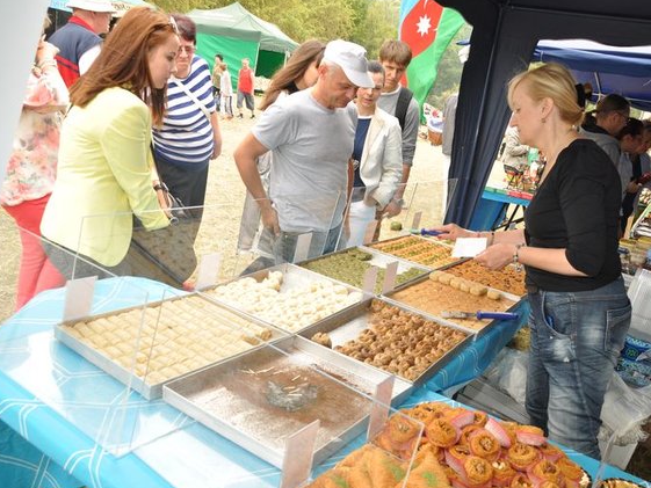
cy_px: 245
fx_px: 564
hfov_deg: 59.9
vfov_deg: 46.8
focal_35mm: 30
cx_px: 341
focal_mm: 18
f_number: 7.1
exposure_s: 1/200
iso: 400
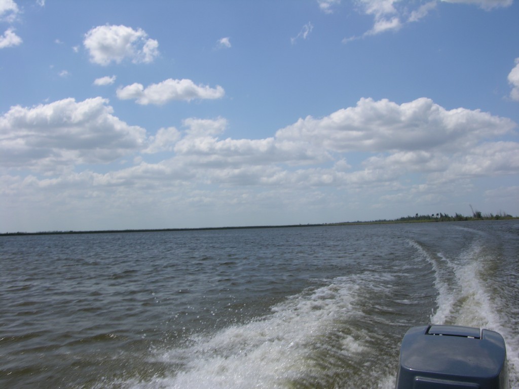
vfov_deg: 38.7
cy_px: 194
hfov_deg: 50.1
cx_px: 260
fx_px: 555
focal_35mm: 37
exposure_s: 1/312
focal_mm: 9.5
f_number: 7.2
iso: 50
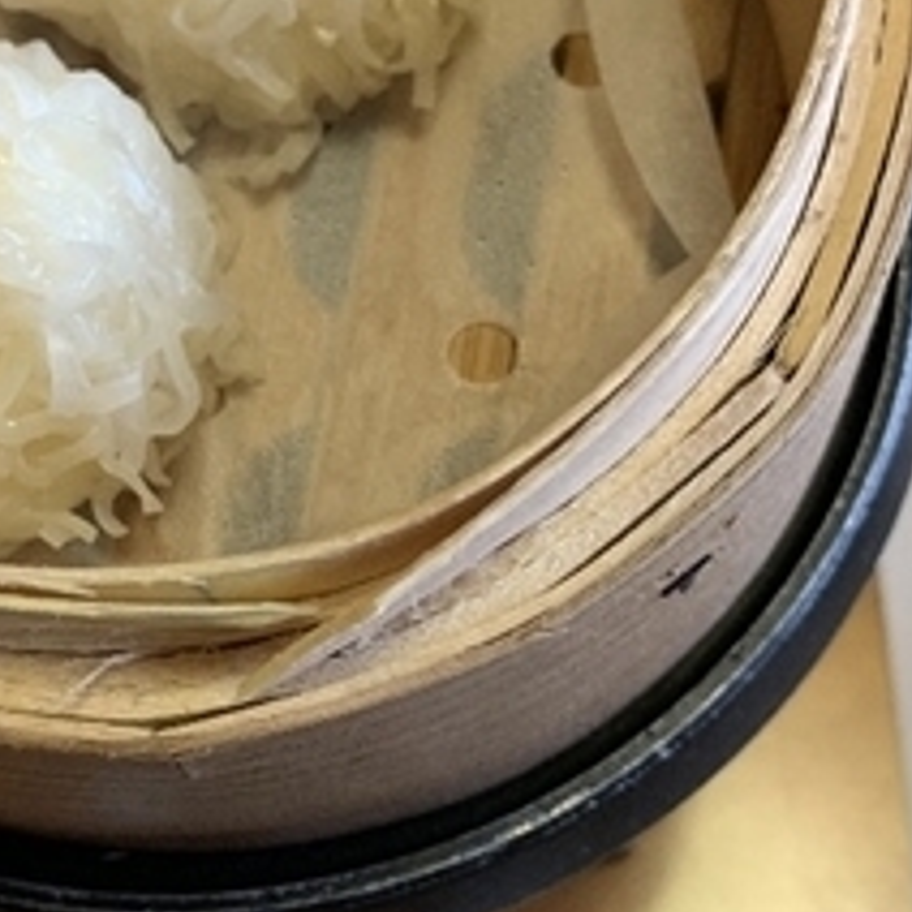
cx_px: 254
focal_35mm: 65
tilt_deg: -67.8
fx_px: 1937
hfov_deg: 26.2
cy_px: 503
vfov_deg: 26.5
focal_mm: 4.25
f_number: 1.8
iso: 125
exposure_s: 1/60
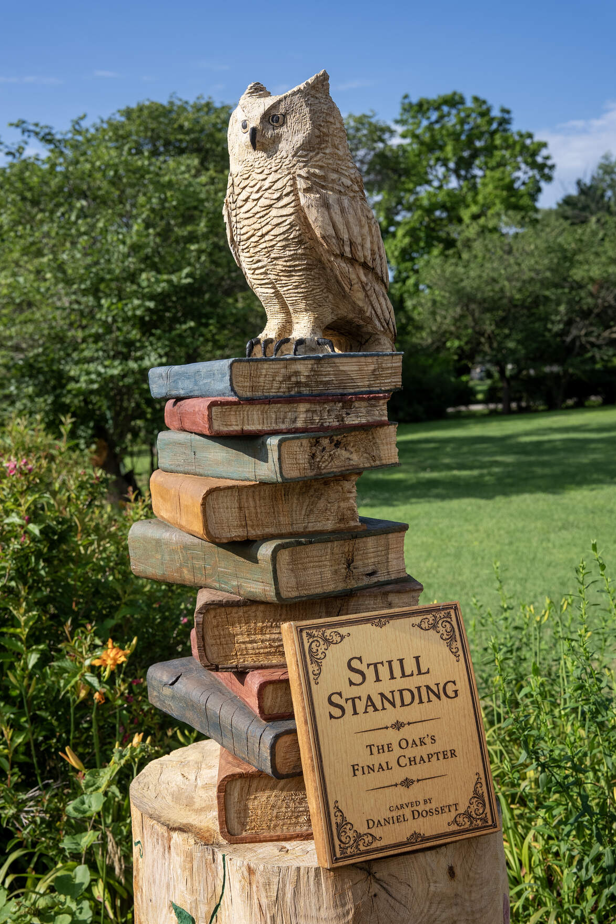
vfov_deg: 44.5
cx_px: 302
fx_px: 1129
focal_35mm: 44
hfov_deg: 30.5
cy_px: 464
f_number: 6.3
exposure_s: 1/250
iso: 100
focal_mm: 43
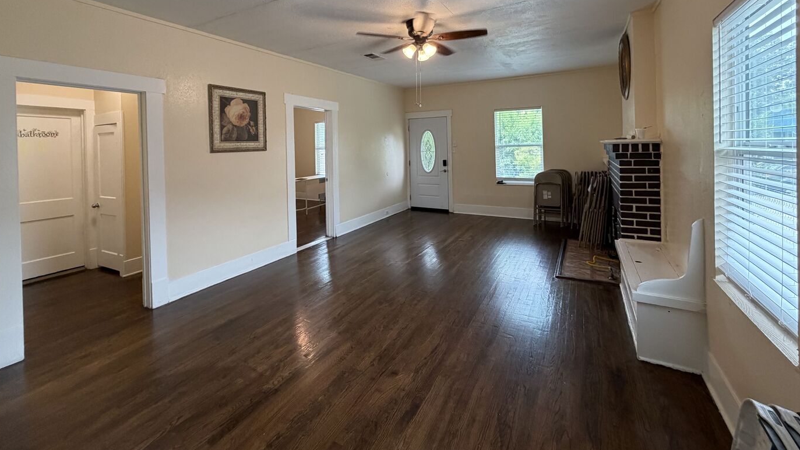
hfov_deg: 99.4
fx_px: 339
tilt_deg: -0.9
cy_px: 149
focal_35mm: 16
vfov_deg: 65.2
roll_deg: +1.1
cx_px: 393
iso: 320
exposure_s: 1/120
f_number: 2.2
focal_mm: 2.22
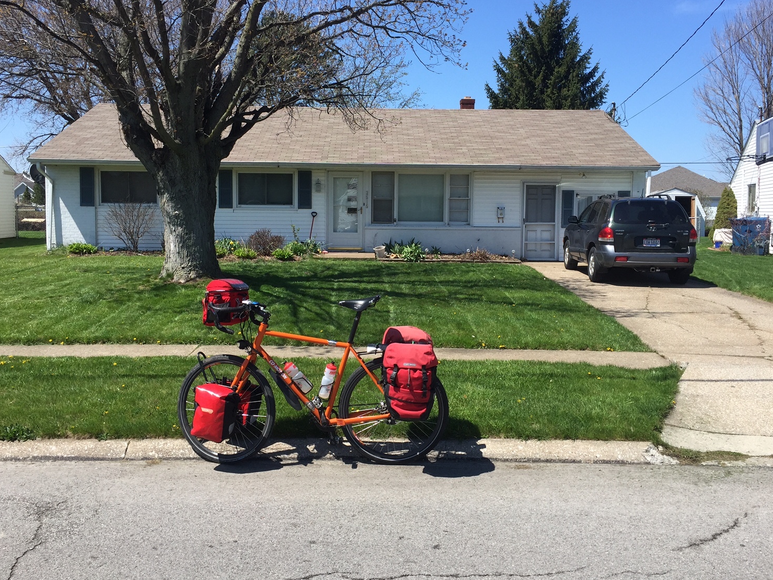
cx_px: 386
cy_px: 269
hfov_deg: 56.8
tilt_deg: -4.3
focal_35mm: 32
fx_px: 715
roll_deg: -1.1
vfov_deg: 44.1
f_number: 2.2
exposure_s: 1/1364
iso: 32
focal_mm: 4.15
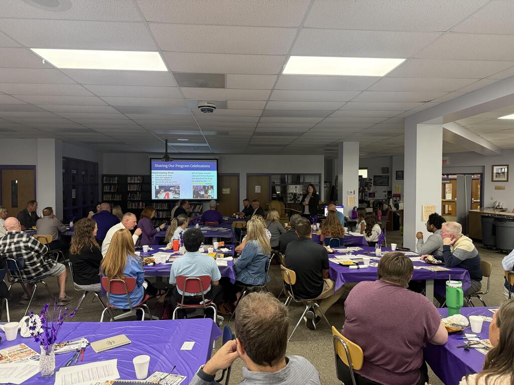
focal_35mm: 24
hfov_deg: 71.6
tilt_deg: -1.5
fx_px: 356
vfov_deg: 56.8
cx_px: 257
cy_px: 192
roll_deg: -0.1
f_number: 1.78
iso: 400
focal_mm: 6.76
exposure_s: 1/120
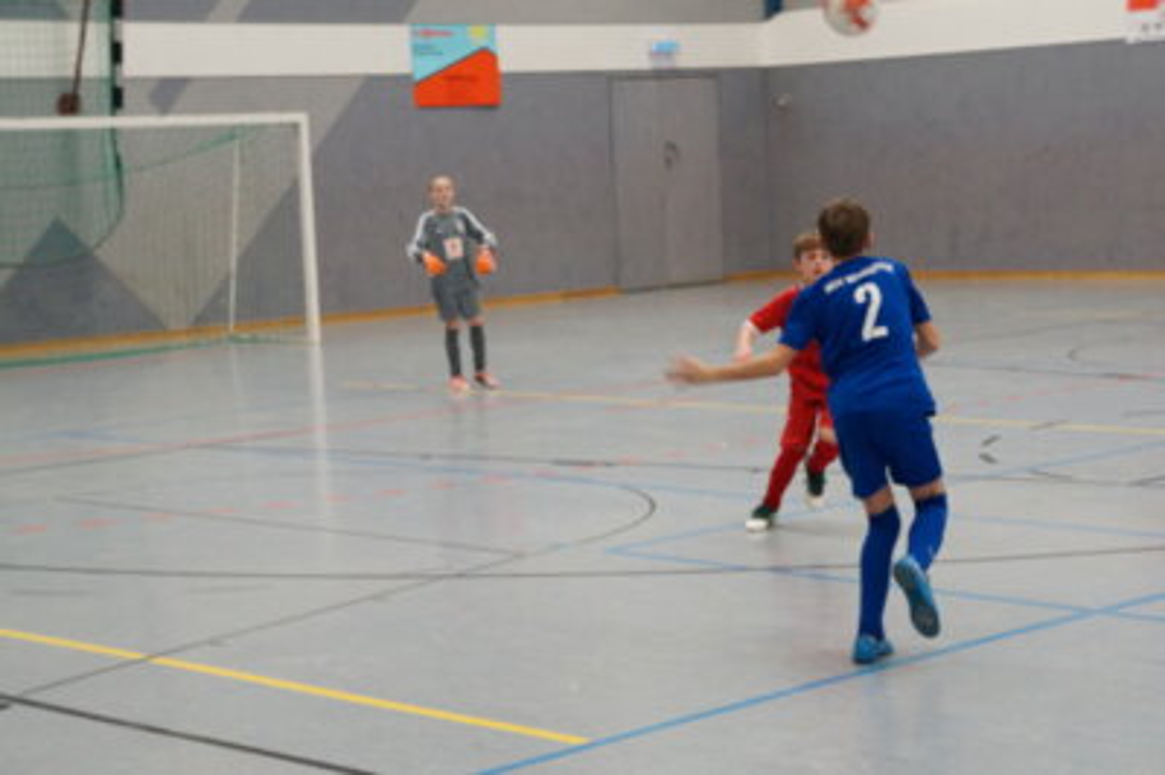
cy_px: 388
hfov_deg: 25.5
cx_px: 582
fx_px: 2571
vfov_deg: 17.1
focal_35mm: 80
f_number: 7.1
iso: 2500
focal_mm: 53
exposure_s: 1/100
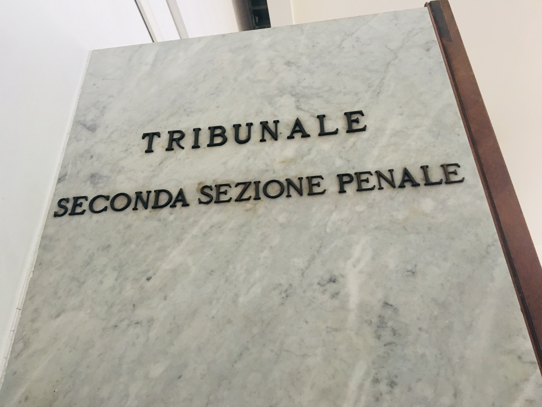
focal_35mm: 29
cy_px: 204
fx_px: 454
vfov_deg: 48.2
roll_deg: +1.7
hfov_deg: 61.7
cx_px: 271
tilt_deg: +31.0
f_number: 2.2
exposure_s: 1/33
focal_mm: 4.15
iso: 125
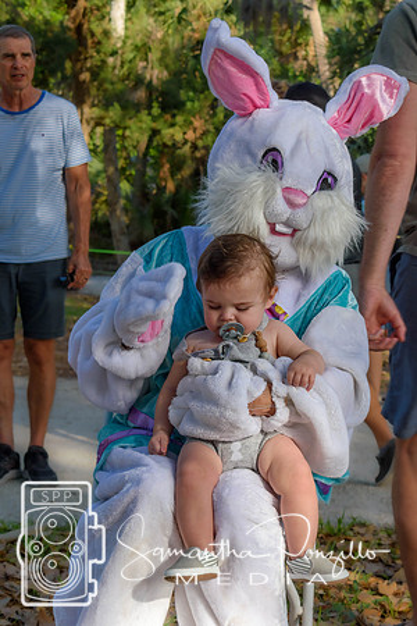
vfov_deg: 26.0
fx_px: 1355
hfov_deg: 17.5
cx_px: 208
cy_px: 313
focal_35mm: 78
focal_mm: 52
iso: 250
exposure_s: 1/250
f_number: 8
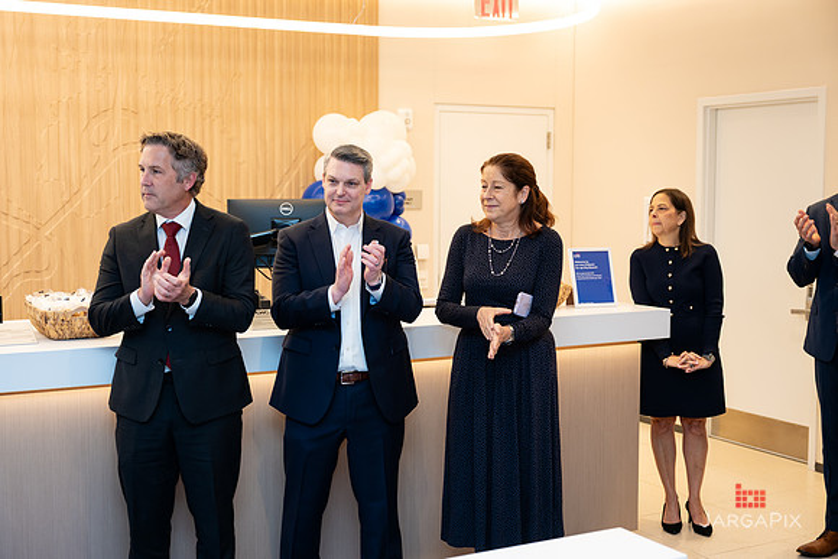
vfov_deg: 28.6
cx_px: 402
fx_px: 1098
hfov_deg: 41.8
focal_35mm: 47
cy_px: 268
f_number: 3.2
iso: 400
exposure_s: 1/160
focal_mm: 45
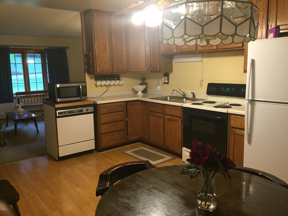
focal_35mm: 29
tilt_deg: -10.3
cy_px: 108
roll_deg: +1.1
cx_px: 144
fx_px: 241
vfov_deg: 48.2
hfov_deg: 61.7
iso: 160
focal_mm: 4.15
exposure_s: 1/30
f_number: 2.2
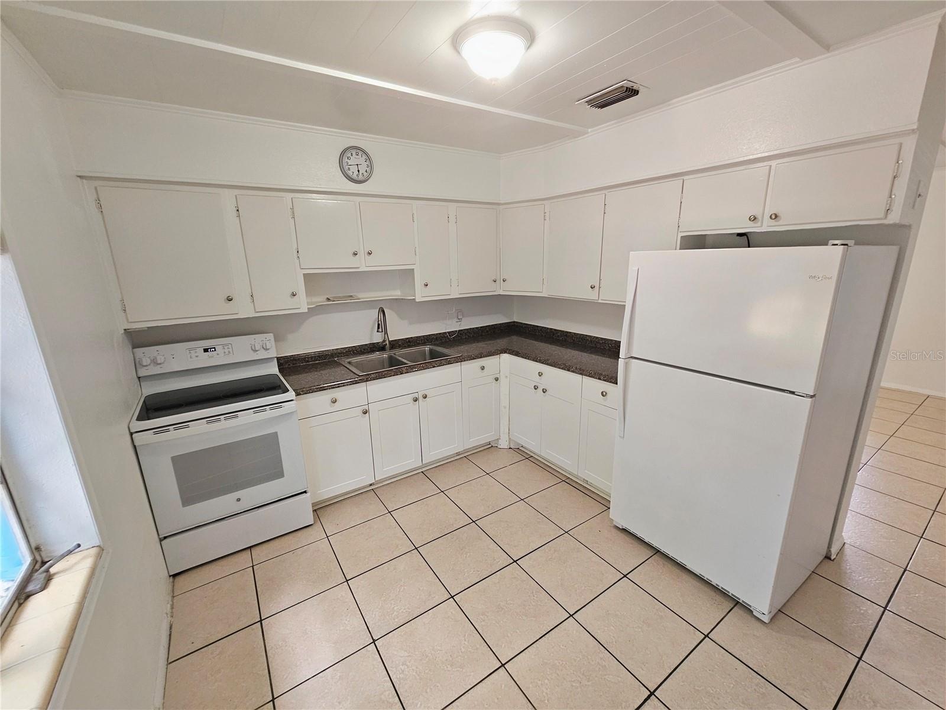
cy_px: 355
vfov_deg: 89.9
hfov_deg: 106.2
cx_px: 473
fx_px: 355
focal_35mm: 13
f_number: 2.2
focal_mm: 2.2
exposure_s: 1/60.2
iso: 200
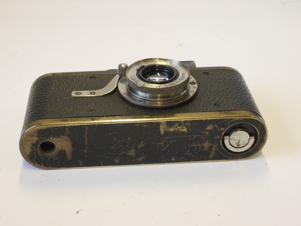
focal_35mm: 60
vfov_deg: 24.4
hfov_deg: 32.2
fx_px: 522
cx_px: 150
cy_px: 113
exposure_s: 1/30
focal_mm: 30
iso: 400
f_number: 8
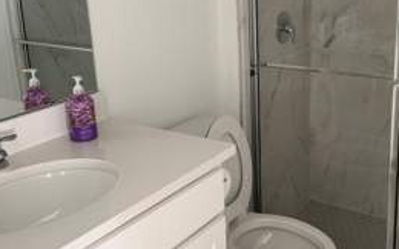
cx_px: 261
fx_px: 511
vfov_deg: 27.3
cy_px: 97
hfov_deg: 42.2
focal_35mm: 47
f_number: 1.78
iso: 200
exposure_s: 1/71
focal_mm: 6.76
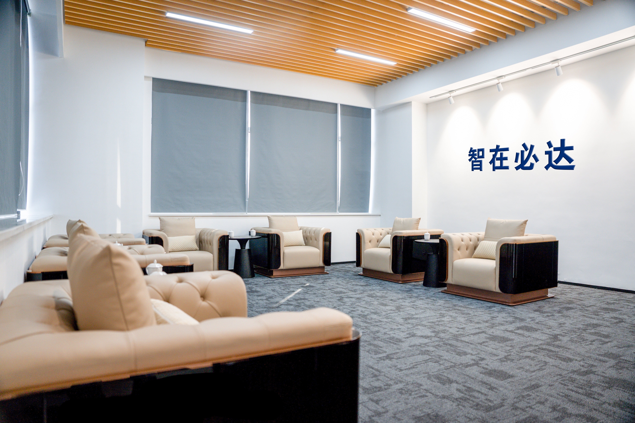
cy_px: 212
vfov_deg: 53.1
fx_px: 423
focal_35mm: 24
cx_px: 318
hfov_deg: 73.7
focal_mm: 24
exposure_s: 1/80
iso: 400
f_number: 2.8
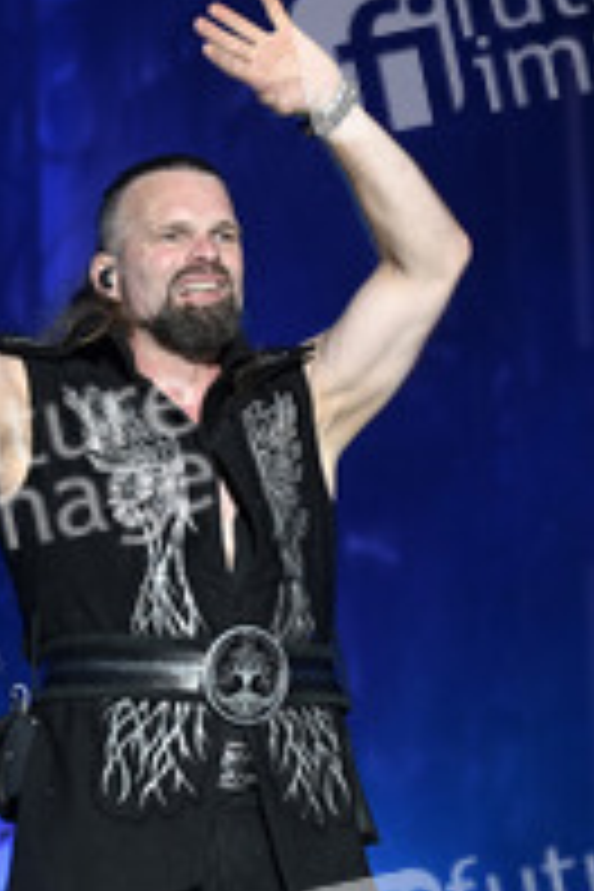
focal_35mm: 141
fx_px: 3489
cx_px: 112
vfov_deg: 14.5
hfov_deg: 9.7
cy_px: 711
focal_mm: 70
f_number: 3.2
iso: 800
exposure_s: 1/400
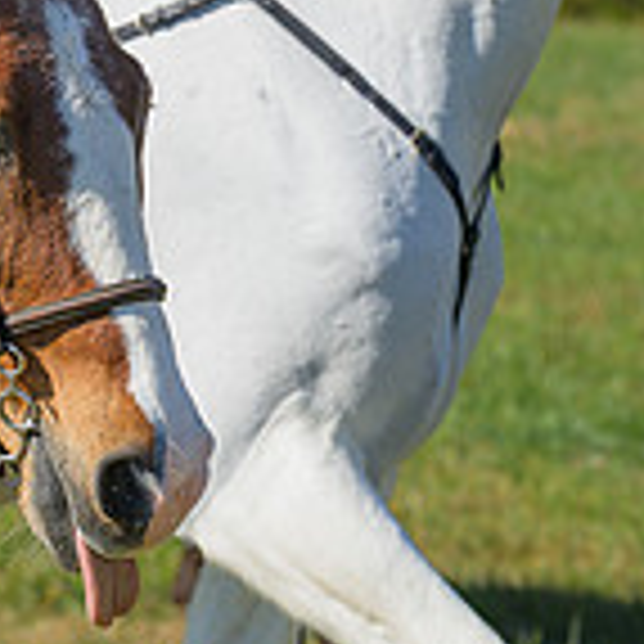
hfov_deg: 7.2
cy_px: -110
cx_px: -27
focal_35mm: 241
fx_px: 5073
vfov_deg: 7.2
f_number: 4
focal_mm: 70
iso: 200
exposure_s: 1/1000
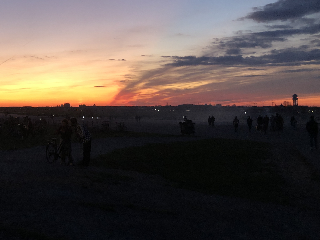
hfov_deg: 39.0
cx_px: 69
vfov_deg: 30.4
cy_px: 62
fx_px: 435
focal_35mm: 47
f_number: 1.8
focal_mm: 3.99
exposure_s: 1/15
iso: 50
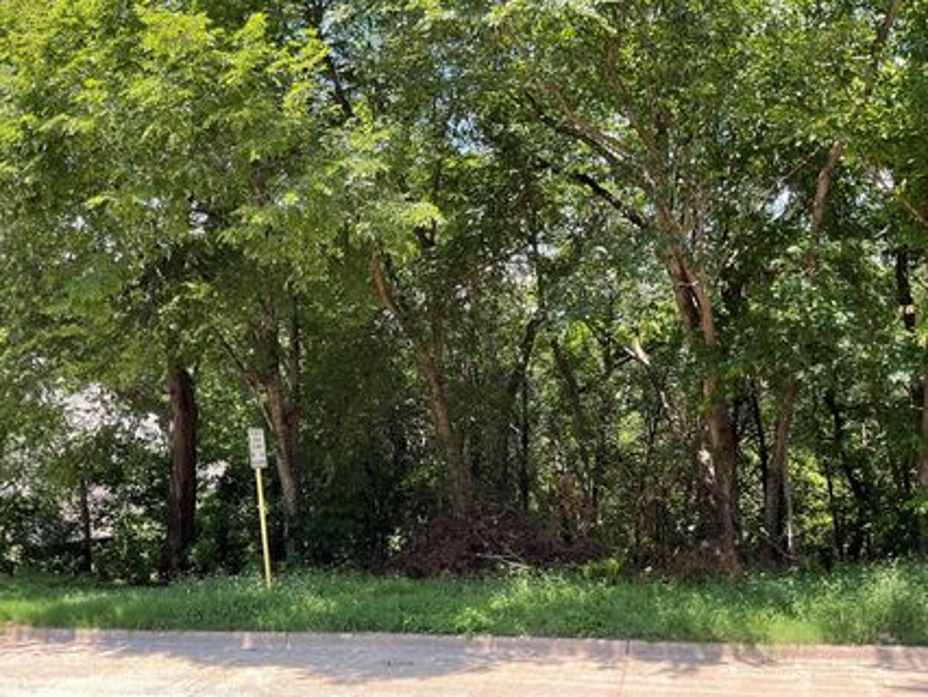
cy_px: 352
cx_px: 436
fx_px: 912
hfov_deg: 53.9
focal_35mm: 34
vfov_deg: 41.8
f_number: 1.8
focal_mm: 3
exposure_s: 1/219
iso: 16
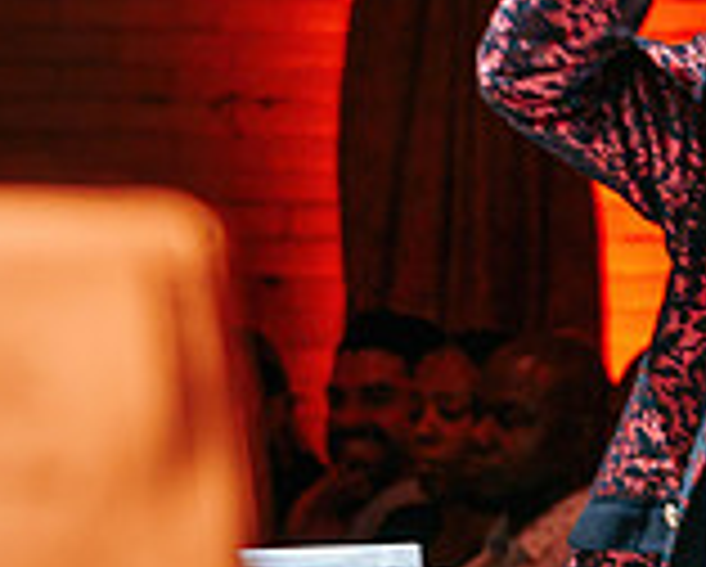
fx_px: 5419
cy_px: 52
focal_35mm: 259
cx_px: 721
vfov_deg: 6.0
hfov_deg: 7.4
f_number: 2.8
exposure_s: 1/160
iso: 1000
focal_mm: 70
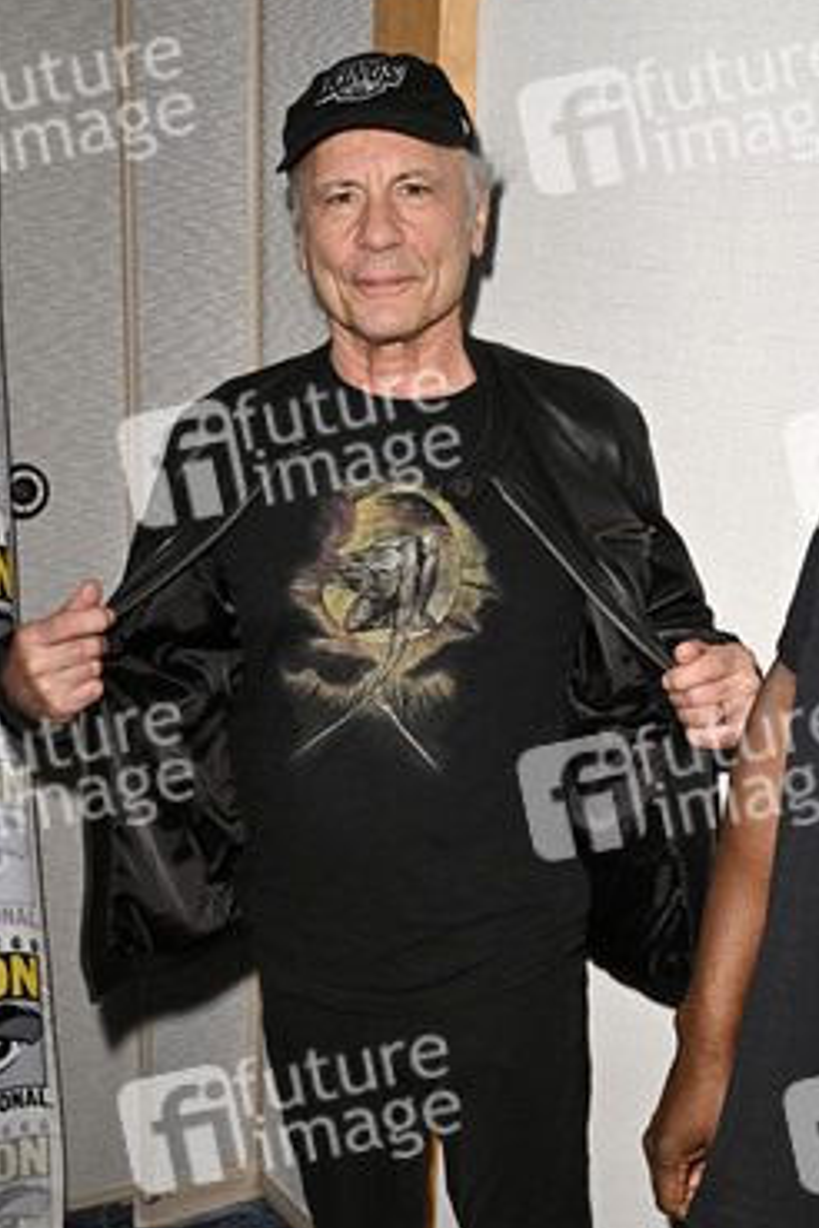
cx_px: 386
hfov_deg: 34.2
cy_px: 616
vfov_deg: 49.6
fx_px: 1331
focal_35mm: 39
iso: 1250
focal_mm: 36
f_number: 5.6
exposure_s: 1/250
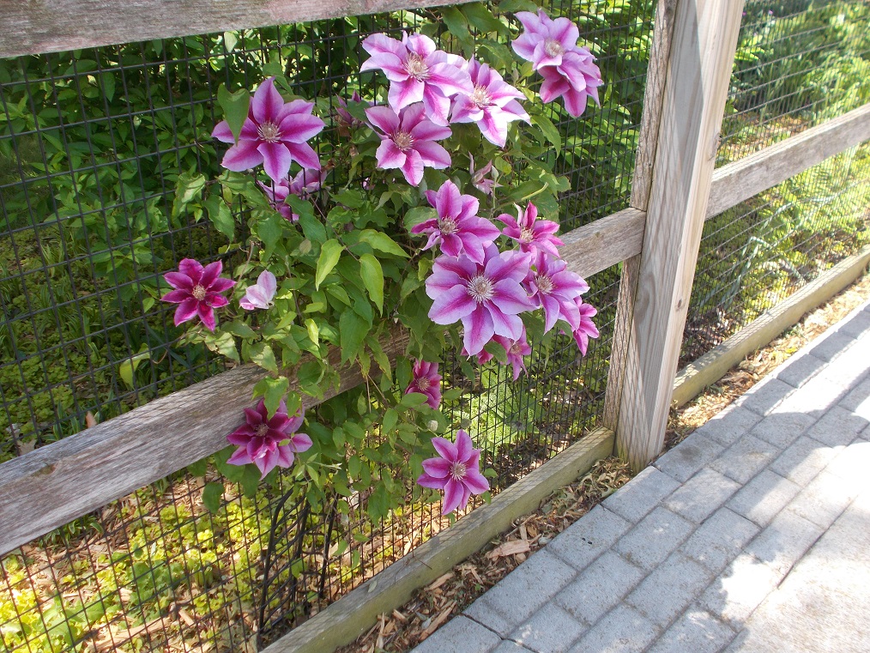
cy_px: 326
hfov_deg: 53.9
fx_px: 855
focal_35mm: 34
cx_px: 435
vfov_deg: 41.8
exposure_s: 1/160
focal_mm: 6
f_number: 3.6
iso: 80
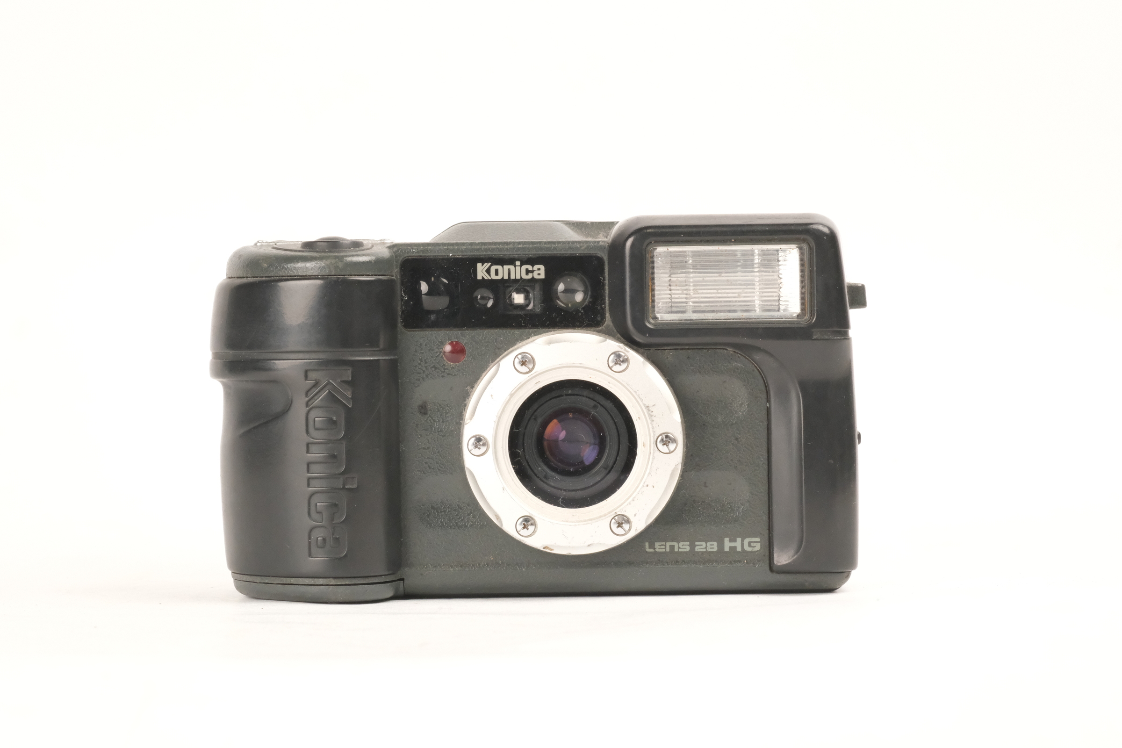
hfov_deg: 22.6
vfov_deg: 15.2
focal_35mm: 90
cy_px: 374
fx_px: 2805
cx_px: 561
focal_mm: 60
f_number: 14
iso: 3200
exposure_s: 1/60
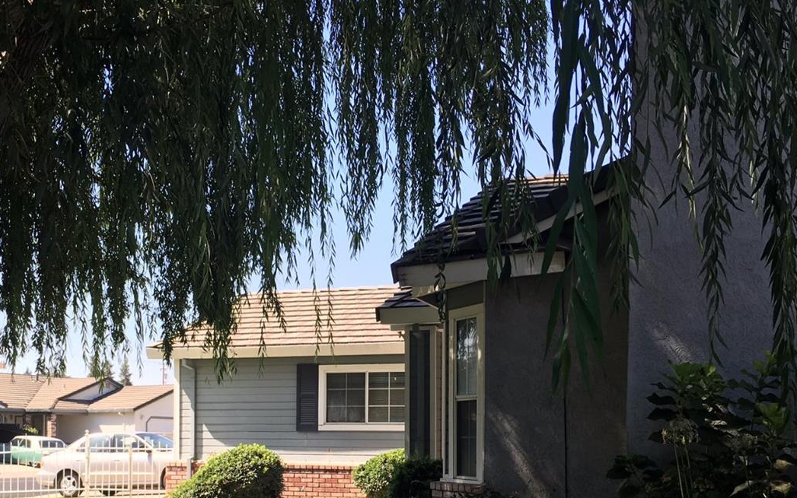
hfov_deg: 44.3
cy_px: 437
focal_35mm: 45
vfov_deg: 27.7
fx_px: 977
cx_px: 370
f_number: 2.2
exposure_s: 1/432
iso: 25
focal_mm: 4.15
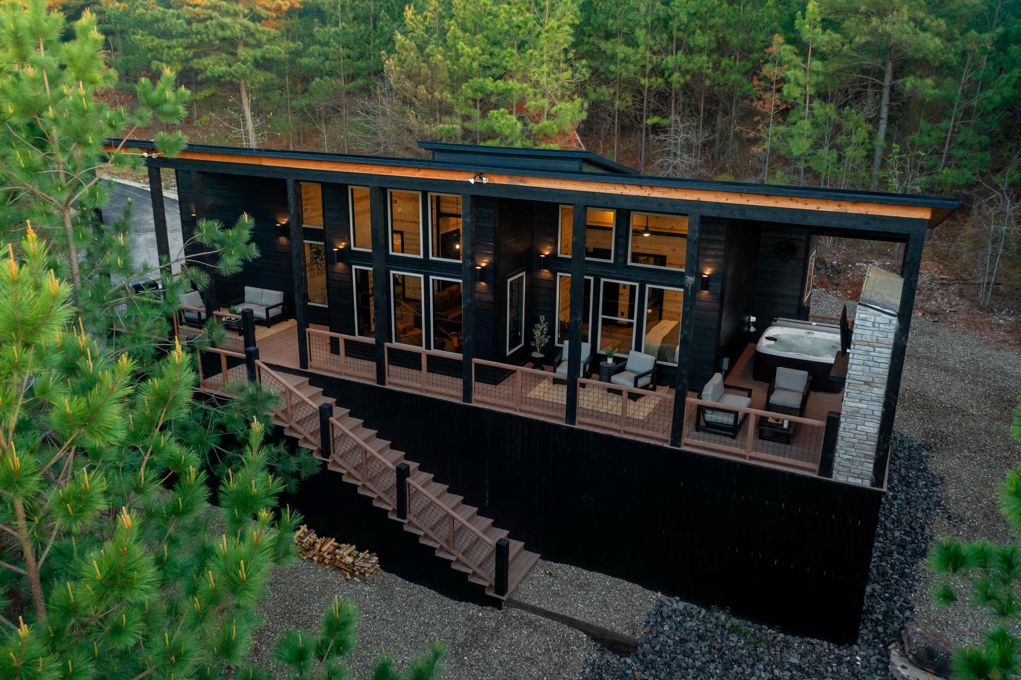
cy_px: 340
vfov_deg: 46.4
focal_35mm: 28
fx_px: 794
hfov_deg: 65.5
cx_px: 510
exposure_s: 1/20
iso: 400
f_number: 2.8
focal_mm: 10.26
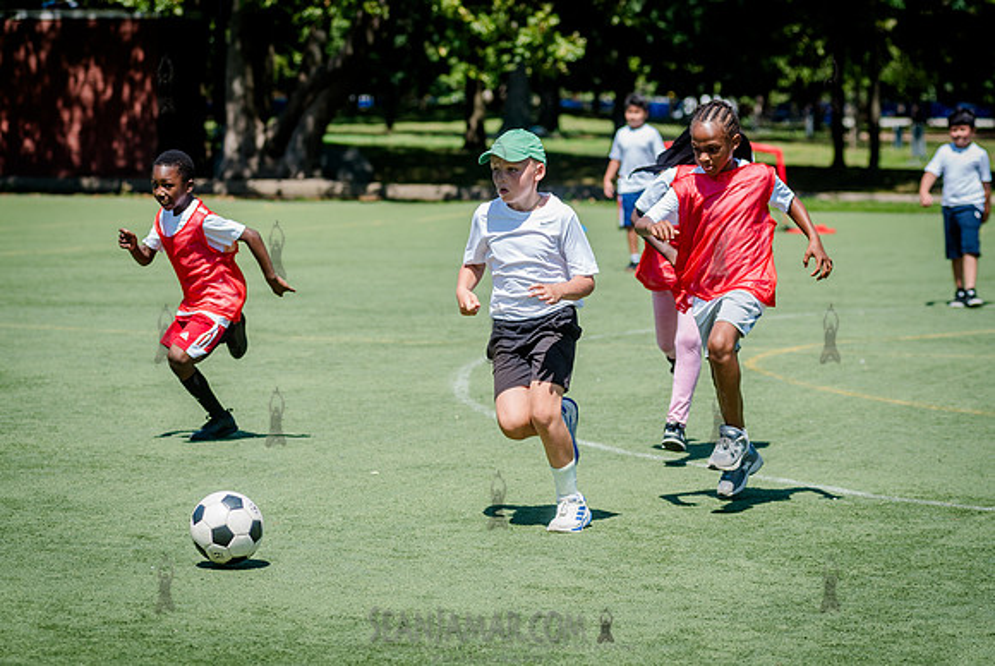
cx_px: 487
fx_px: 3510
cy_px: 400
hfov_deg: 16.1
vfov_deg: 10.8
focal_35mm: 127
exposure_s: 1/1250
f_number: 4
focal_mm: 105
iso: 200
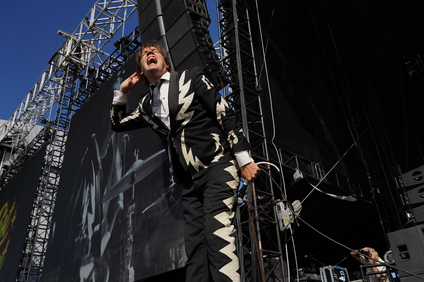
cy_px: 141
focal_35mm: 30
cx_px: 212
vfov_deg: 43.6
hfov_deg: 61.9
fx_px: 353
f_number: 8
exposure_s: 1/640
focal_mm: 30
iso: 100
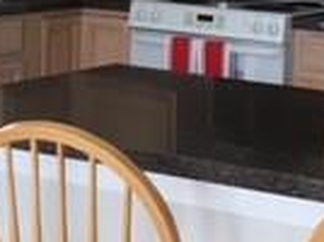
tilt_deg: -4.4
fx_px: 1299
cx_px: 215
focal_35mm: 139
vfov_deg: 10.5
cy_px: -27
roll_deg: -2.1
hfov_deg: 14.2
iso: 25
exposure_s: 1/40
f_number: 2.2
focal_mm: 4.15
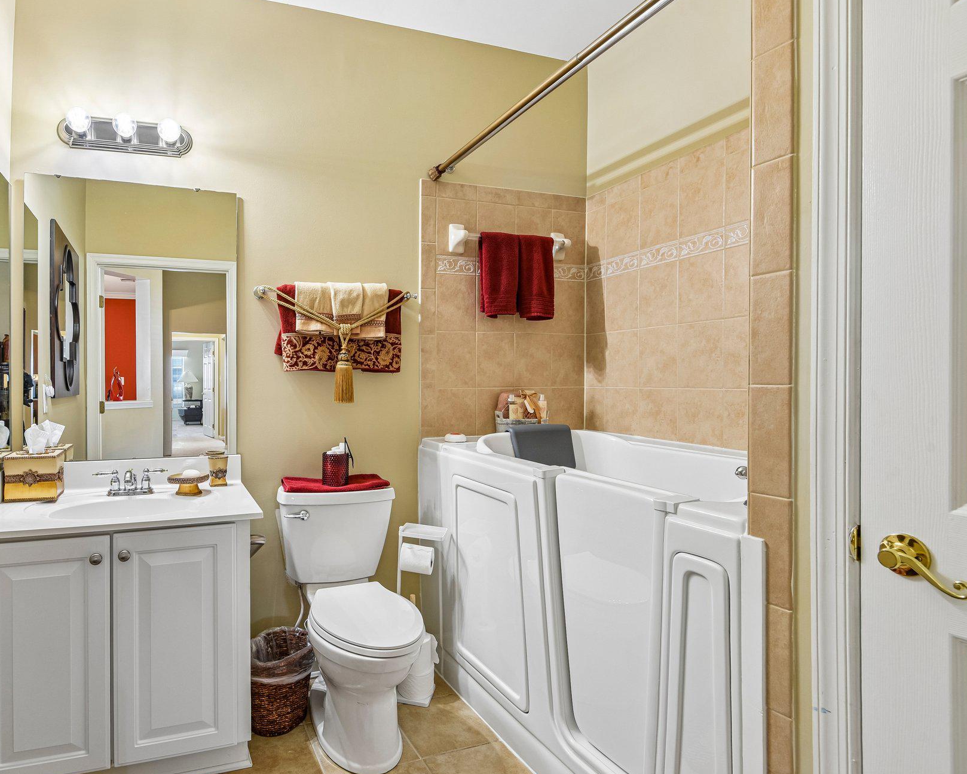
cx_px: 369
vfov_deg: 70.9
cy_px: 383
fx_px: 544
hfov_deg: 81.9
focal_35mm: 19
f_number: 8
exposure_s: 1/6
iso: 400
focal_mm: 16
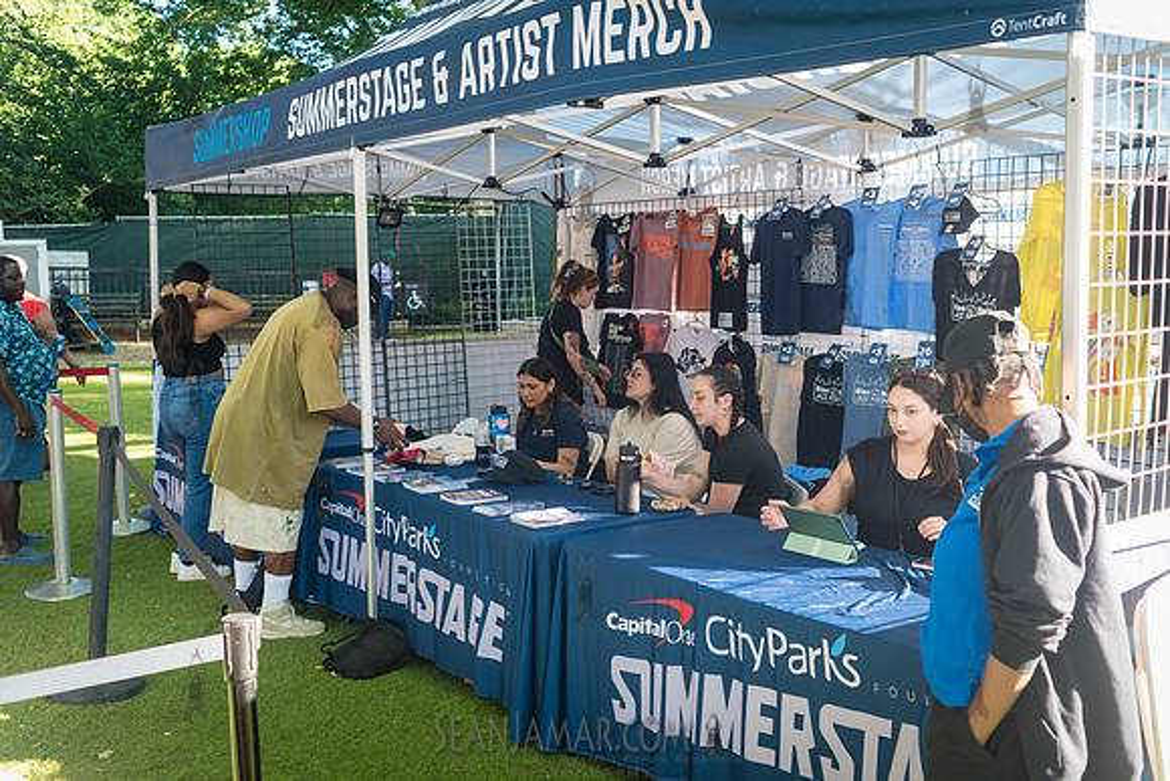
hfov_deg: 54.4
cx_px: 585
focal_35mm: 35
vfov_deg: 37.9
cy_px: 390
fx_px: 1138
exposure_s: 1/160
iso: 500
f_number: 4
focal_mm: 35
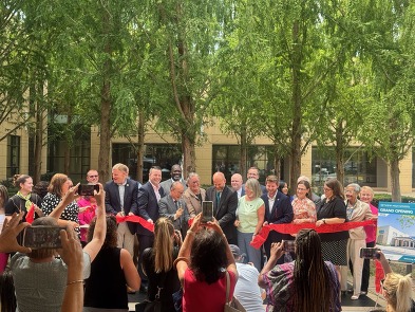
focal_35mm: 48
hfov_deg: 39.6
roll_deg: +0.0
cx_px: 208
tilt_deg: +1.8
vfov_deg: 30.3
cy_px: 156
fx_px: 576
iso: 64
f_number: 1.78
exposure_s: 1/621
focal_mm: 6.76
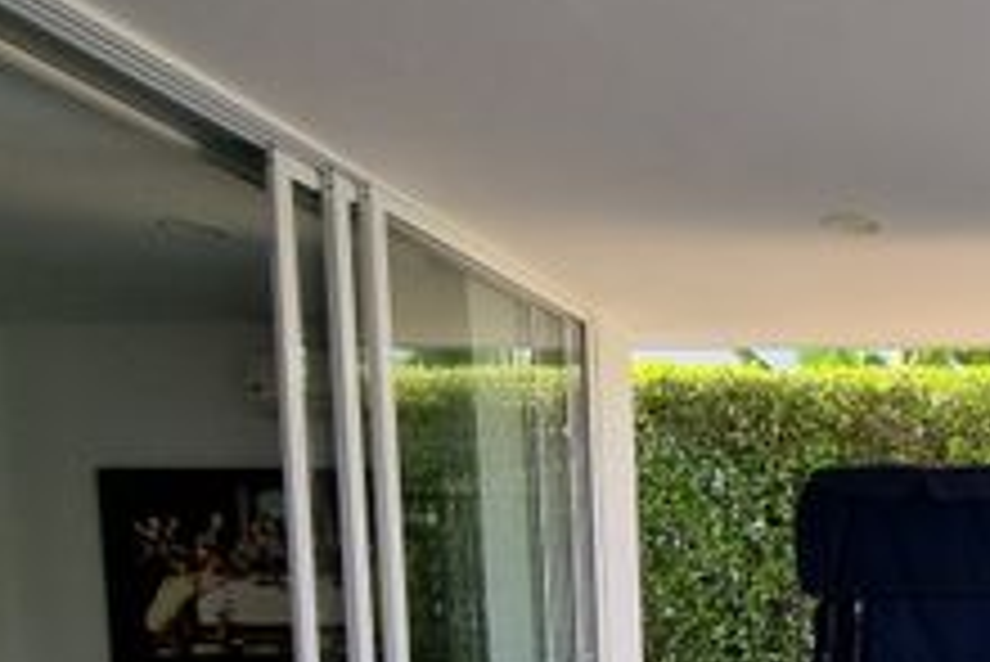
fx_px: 1128
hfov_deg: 38.8
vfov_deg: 29.4
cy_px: 734
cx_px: 1096
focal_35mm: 41
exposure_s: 1/146
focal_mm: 2.2
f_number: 2.2
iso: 50
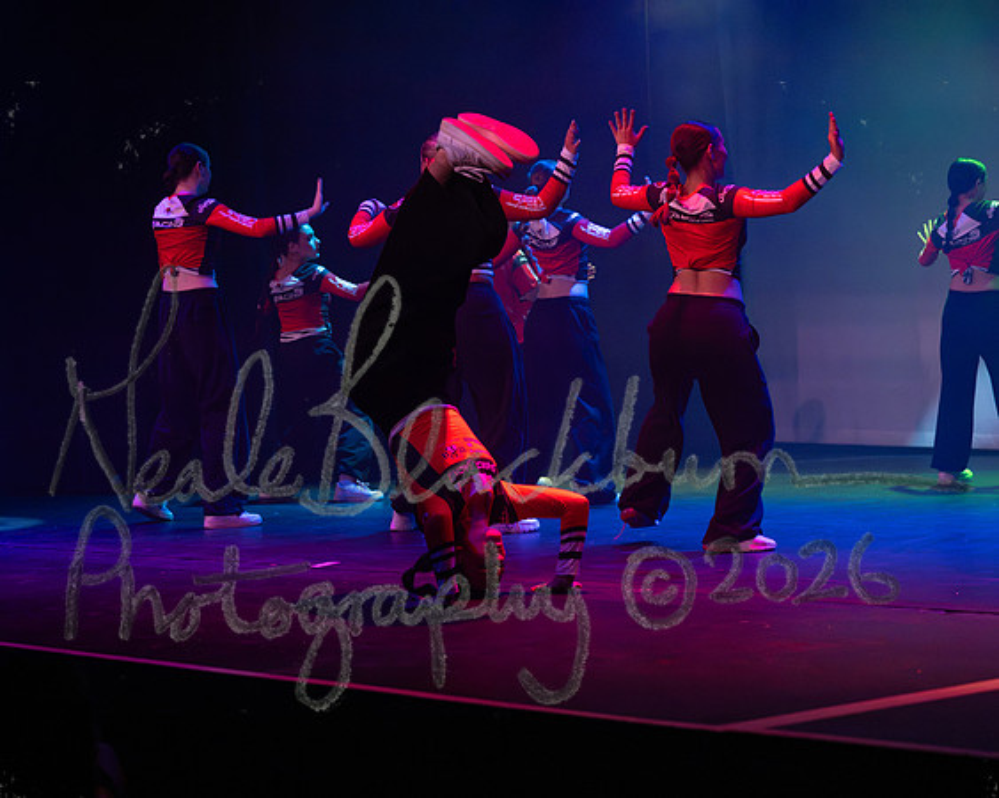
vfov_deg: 17.3
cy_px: 399
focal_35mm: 89
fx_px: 2631
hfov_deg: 21.5
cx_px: 431
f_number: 4
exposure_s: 1/500
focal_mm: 79
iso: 5000
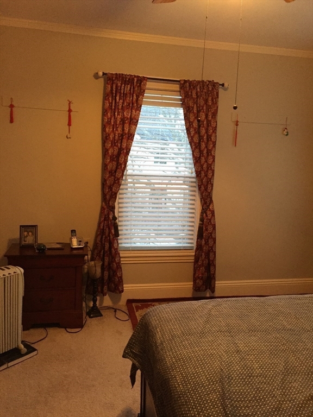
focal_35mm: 29
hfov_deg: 48.2
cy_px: 208
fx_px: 350
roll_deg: -1.8
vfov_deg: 61.7
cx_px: 156
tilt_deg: -5.8
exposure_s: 1/30
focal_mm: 4.15
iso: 250
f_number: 2.2
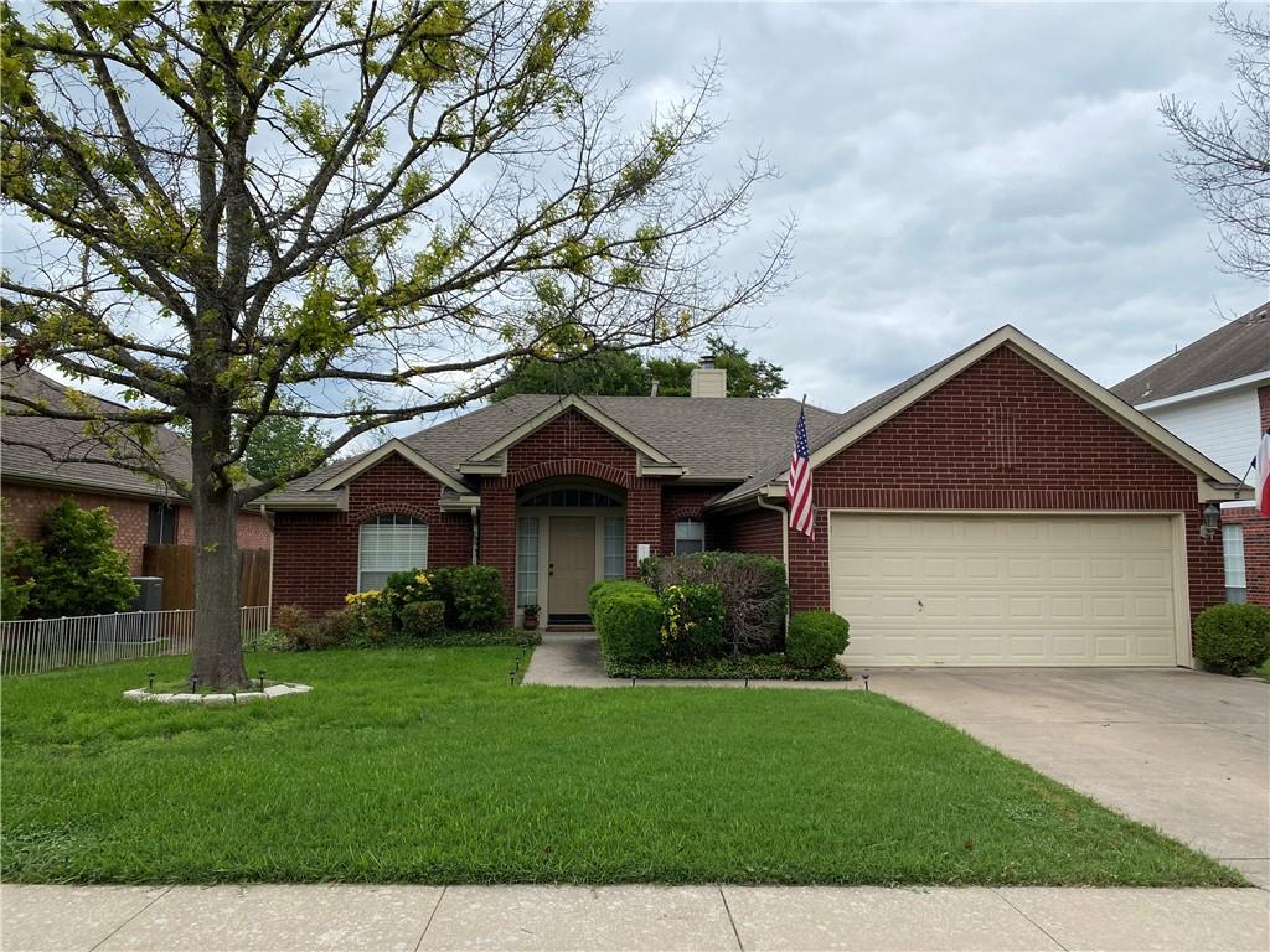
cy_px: 476
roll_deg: -0.2
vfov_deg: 53.1
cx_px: 635
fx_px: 954
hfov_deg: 67.3
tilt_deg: +6.5
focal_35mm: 26
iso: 32
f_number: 1.8
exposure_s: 1/2268
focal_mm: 4.25
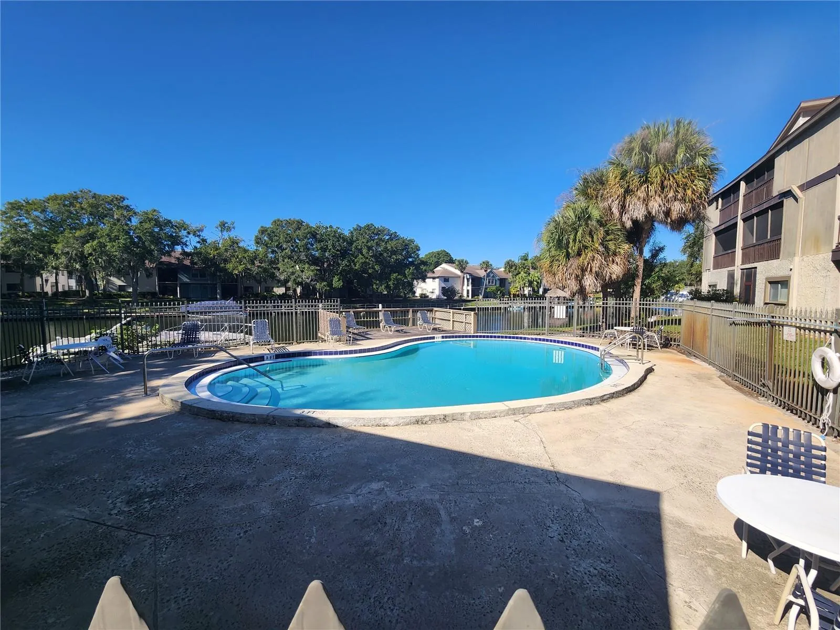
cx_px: 420
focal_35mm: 13
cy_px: 315
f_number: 2.2
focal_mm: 2.2
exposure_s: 1/1623
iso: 50
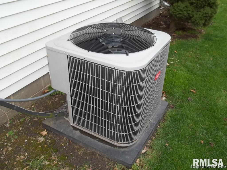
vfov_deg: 42.9
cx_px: 114
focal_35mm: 33
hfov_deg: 55.4
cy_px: 85
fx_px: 216
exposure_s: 1/30
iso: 64
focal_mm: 5.9
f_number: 3.3
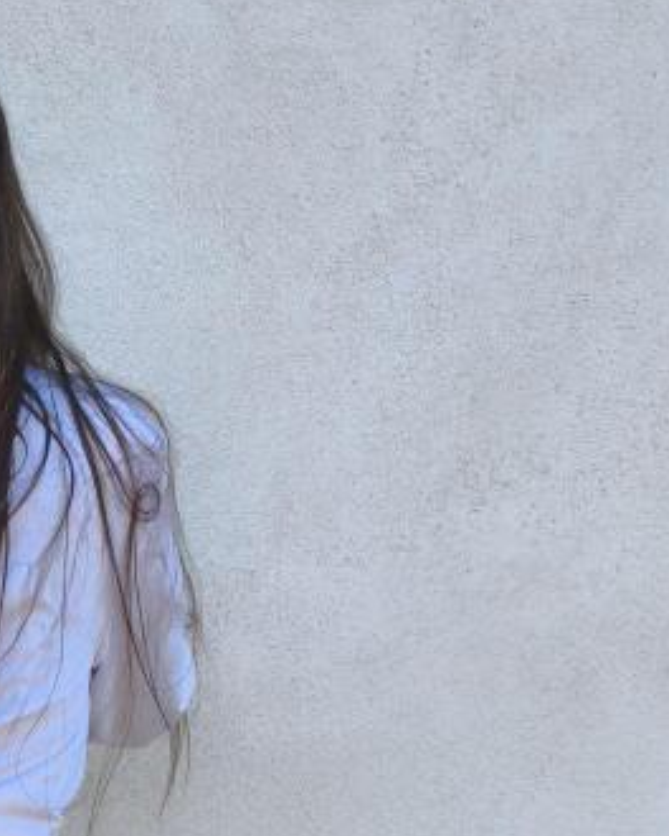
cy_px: 1110
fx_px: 1683
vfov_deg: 24.2
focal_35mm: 68
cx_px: -96
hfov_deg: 21.2
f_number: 1.62
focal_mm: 6.45
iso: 250
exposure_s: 1/4783
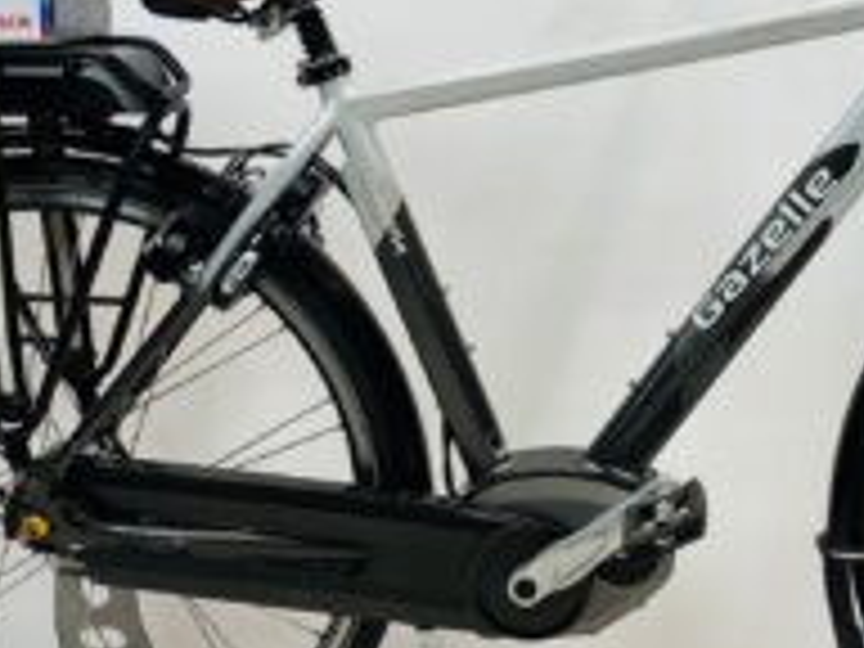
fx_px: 1523
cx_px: 630
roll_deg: +0.2
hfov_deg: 31.2
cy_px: 234
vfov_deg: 23.9
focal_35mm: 61
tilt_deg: -8.6
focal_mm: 4.25
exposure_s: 1/100
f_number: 1.8
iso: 50
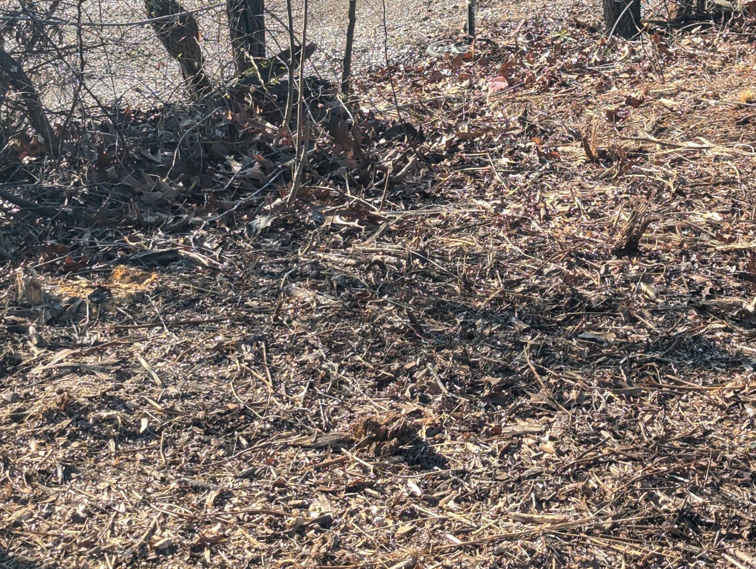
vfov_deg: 17.2
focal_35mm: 85
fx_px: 1859
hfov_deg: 23.0
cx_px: 374
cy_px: 100
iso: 41
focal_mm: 6.81
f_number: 1.85
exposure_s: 1/567
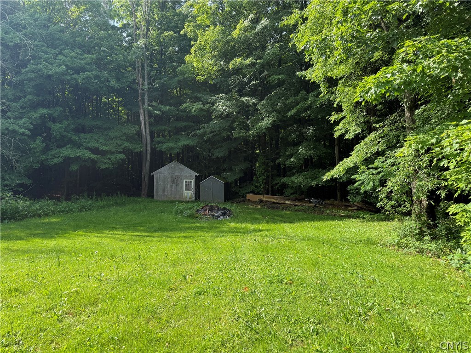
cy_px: 176
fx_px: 327
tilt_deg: -1.1
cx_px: 236
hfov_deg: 71.6
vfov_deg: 56.8
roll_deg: +0.9
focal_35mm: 24
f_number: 1.78
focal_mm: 6.76
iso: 80
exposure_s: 1/992
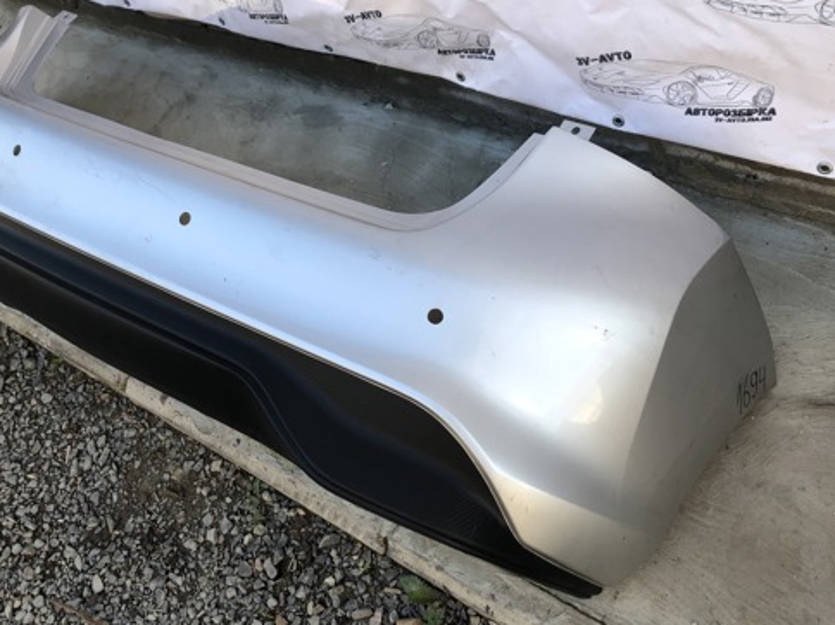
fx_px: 892
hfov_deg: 49.9
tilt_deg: -52.2
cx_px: 345
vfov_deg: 38.6
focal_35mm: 37
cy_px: 315
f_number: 1.8
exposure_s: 1/120
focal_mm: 3.99
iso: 32
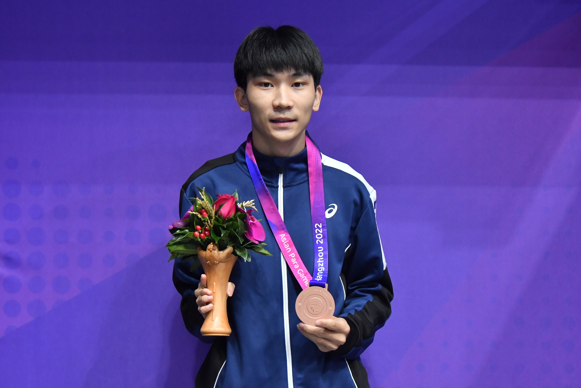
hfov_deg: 35.1
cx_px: 290
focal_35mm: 57
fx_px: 920
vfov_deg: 23.8
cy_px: 194
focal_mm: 38
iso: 2000
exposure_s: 1/640
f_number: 4
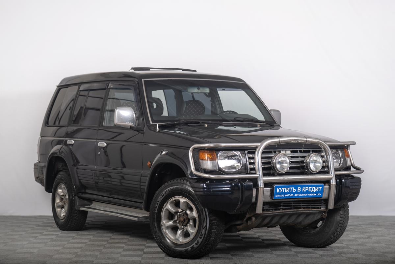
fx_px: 735
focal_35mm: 67
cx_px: 198
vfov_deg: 20.3
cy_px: 132
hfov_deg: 30.1
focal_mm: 44.7
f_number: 4
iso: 125
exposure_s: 1/180
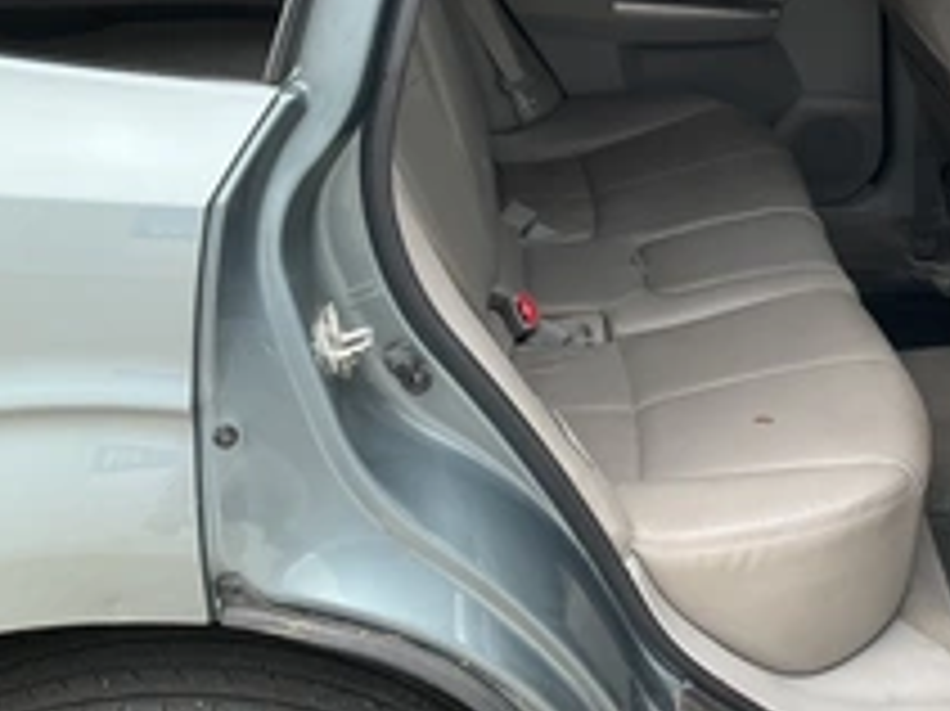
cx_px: 806
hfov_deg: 33.6
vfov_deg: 26.3
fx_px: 1509
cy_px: 202
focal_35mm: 55
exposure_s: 1/122
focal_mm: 3
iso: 25
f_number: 1.8
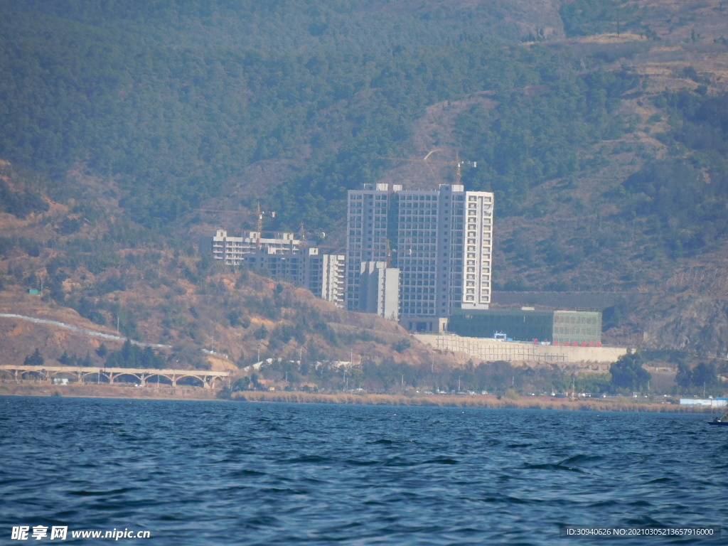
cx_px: 364
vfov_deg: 2.5
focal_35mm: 600
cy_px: 273
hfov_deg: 3.3
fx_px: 12618
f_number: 5.6
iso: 200
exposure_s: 1/1000
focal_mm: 107.5
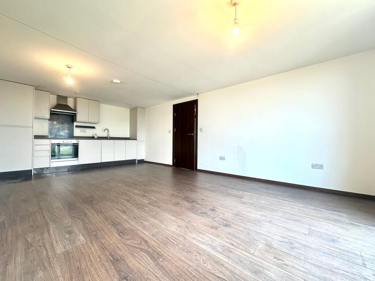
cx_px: 188
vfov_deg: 85.7
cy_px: 140
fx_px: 152
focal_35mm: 14
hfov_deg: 102.1
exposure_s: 1/100
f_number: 2.2
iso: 50
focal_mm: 2.22
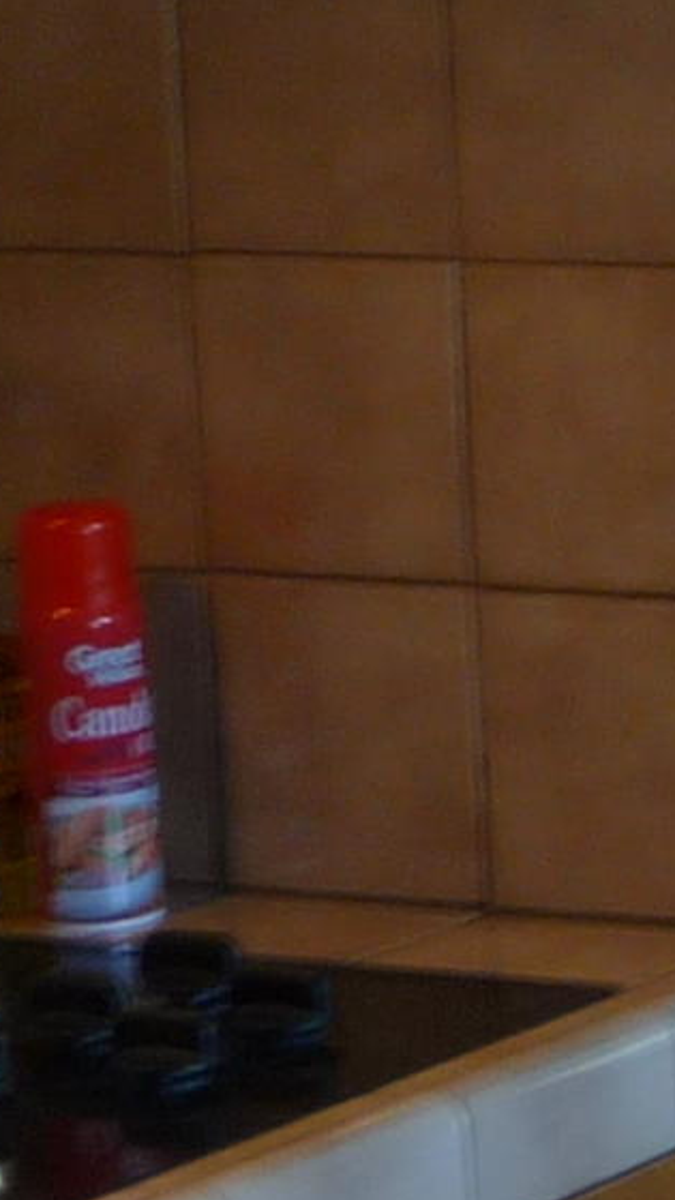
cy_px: 296
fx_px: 5568
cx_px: 2016
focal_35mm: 175
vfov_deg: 12.3
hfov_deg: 6.4
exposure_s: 1/8
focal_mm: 5
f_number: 3.4
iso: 100
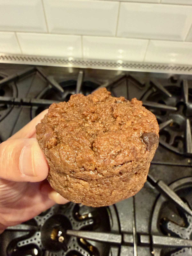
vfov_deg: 71.6
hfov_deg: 56.8
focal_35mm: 24
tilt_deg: -50.5
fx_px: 177
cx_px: 96
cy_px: 128
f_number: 2.2
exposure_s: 1/60
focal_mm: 2.22
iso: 640
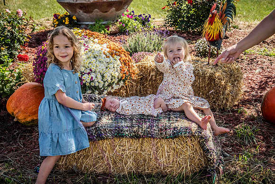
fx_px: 428
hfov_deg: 35.6
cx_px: 138
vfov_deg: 24.2
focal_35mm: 56
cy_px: 92
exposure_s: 1/500
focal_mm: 56
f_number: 8
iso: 400
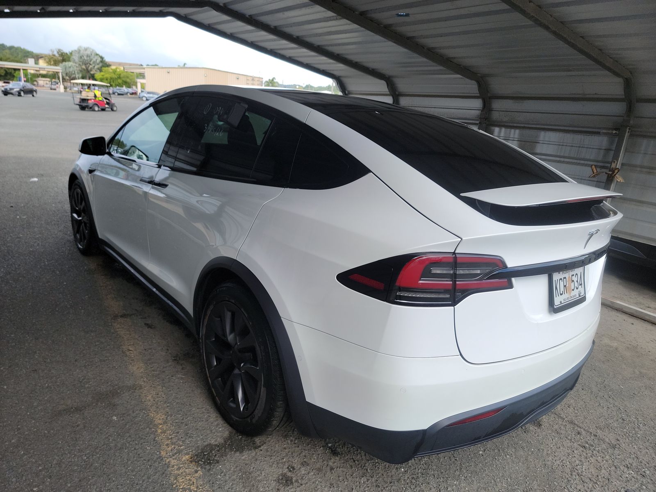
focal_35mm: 24
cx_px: 328
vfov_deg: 56.8
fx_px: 455
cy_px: 246
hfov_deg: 71.6
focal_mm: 6.7
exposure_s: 1/217
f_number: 1.8
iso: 50
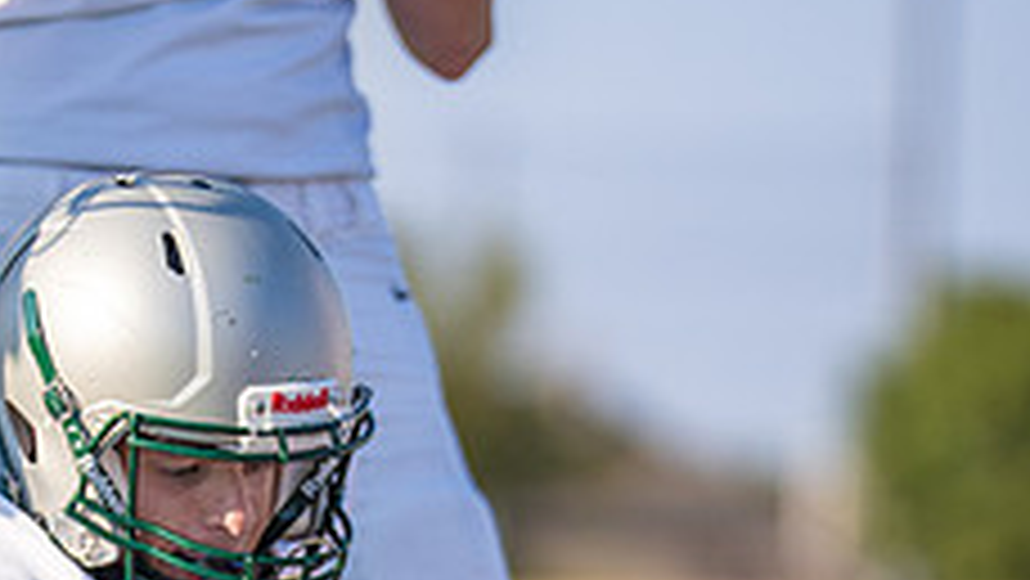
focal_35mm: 615
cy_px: 963
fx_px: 16802
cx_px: 361
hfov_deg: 3.5
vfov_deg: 2.0
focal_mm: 185
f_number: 2.8
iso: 125
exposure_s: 1/2500
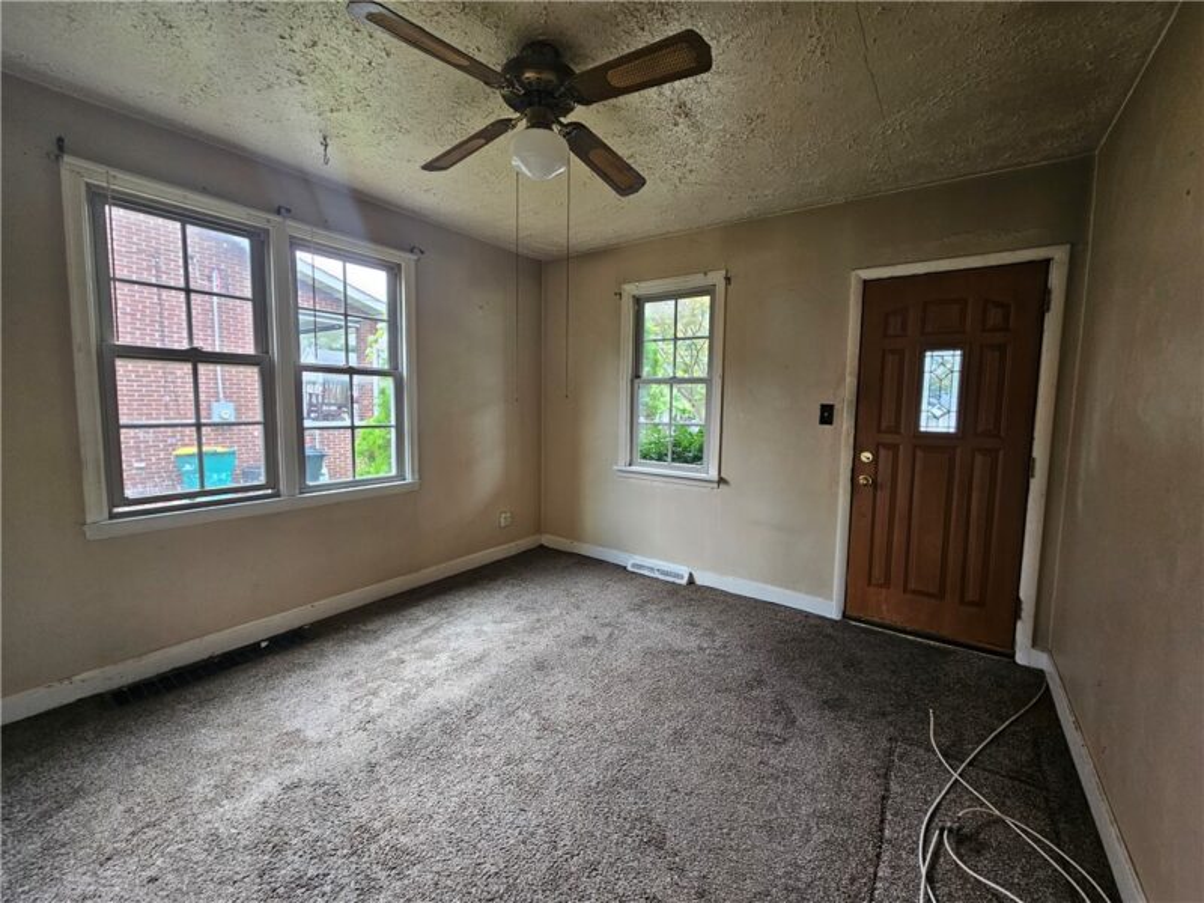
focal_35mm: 13
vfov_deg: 89.9
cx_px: 602
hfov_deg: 106.2
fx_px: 452
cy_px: 452
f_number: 2.2
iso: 125
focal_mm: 2.2
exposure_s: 1/60
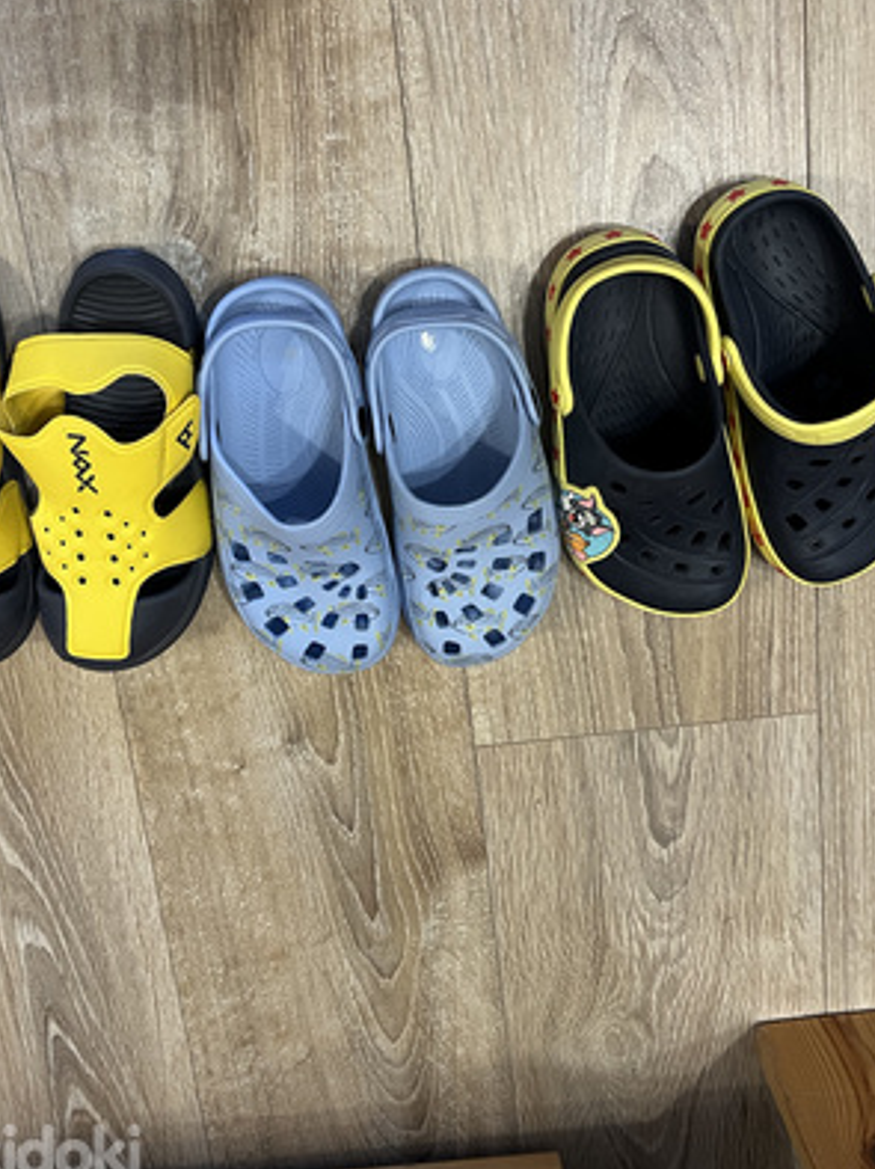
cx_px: 402
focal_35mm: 33
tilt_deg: -74.3
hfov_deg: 42.9
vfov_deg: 55.2
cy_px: 513
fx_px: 1113
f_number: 1.5
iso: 250
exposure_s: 1/50
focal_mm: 5.7
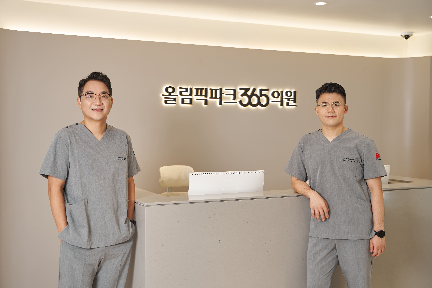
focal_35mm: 49
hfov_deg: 40.3
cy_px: 144
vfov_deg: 27.5
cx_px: 216
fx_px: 588
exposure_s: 1/125
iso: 400
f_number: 3.5
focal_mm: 49
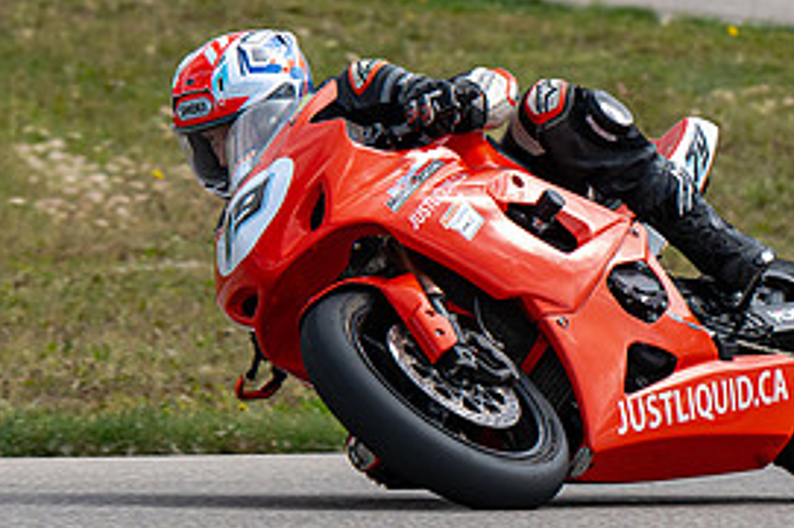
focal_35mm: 645
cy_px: 232
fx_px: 14209
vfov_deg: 2.1
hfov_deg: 3.2
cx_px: 403
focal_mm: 210
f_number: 6.3
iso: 220
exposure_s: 1/1250
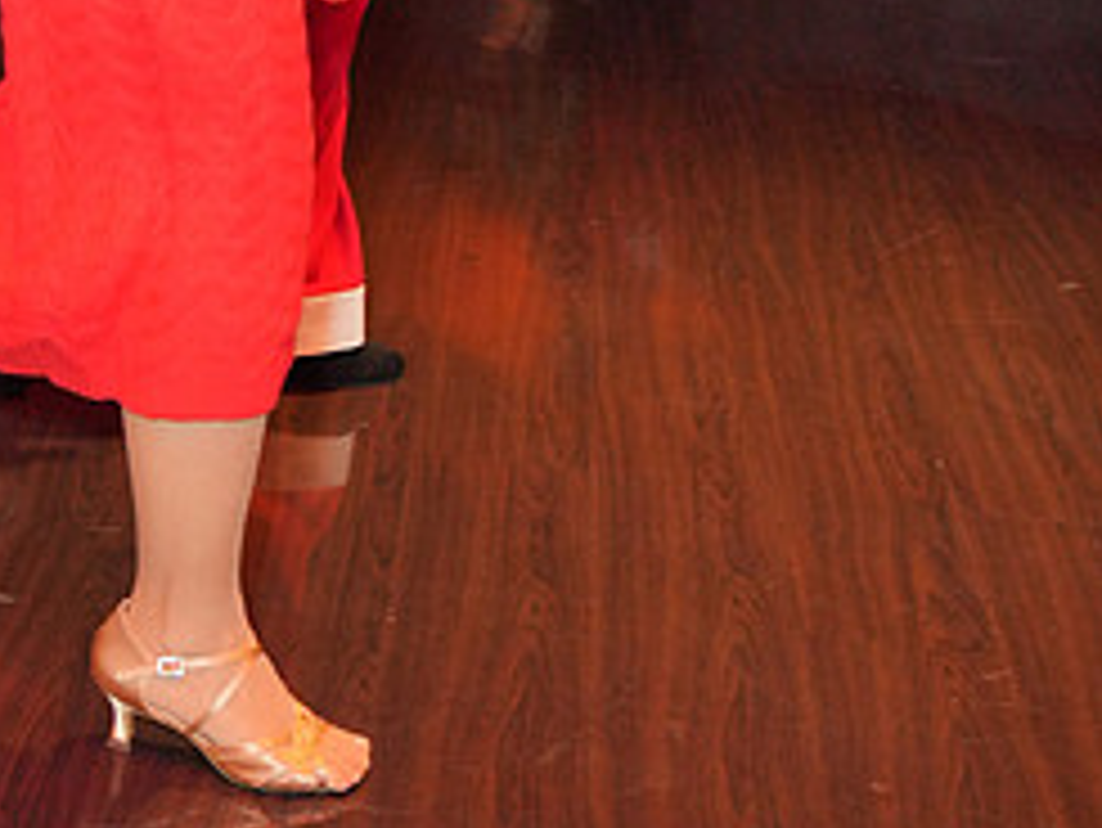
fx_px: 2612
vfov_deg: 16.8
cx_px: 236
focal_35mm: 82
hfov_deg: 23.5
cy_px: -297
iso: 4000
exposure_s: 1/250
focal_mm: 36
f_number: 4
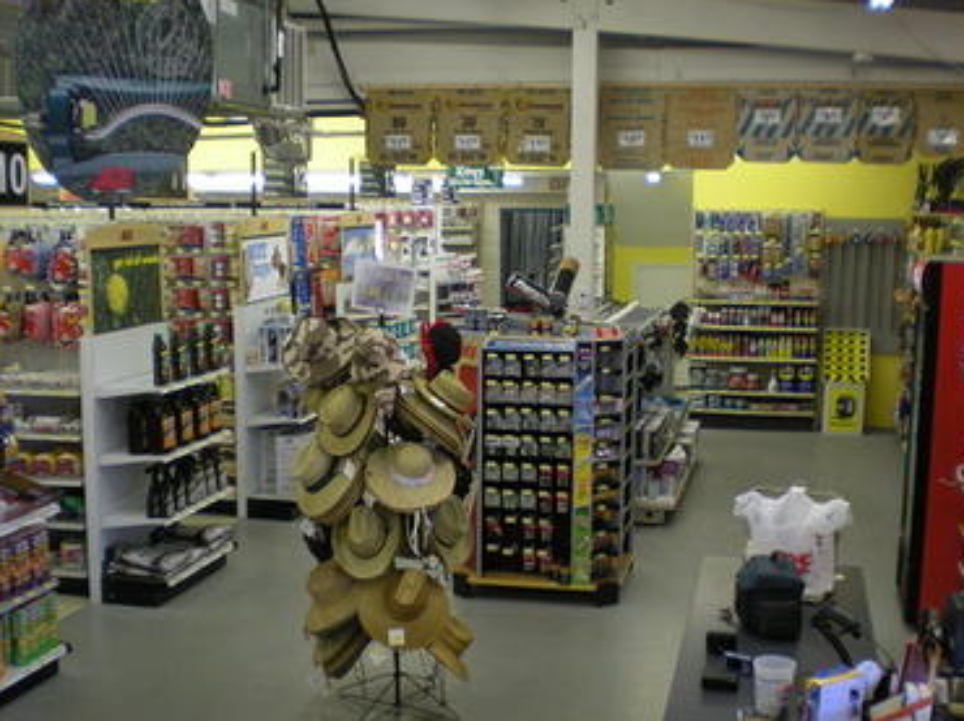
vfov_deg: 30.2
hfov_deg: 39.7
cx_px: 502
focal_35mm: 48
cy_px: 409
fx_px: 1336
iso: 200
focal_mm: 6.3
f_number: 3.1
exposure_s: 1/48
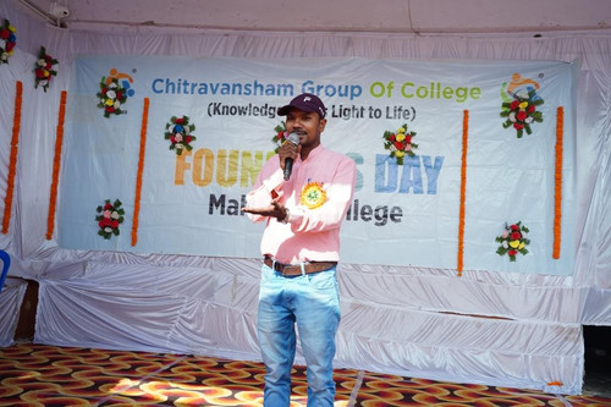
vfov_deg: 35.9
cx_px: 306
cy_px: 204
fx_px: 628
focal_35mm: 37
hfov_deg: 51.9
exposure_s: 1/160
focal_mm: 37
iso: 250
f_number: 6.3
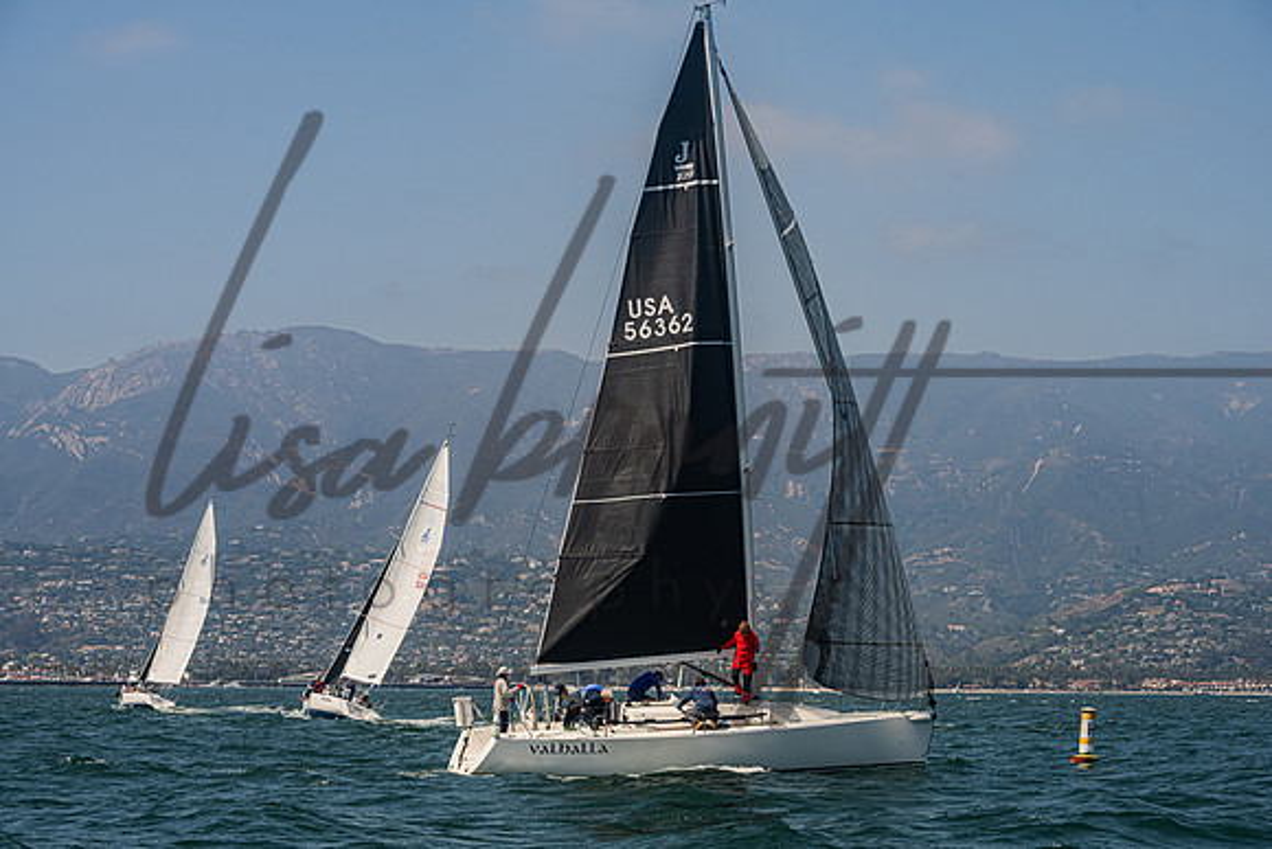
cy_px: 450
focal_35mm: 103
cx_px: 632
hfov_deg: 19.9
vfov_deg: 13.3
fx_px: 3629
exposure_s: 1/2000
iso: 400
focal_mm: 95
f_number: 8
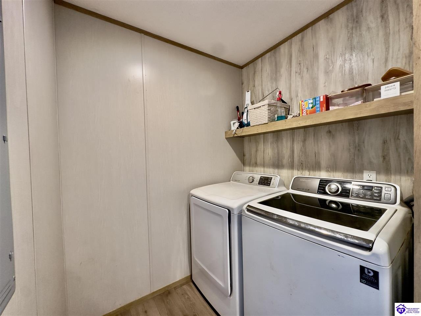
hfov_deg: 102.1
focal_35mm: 14
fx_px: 170
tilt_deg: -1.3
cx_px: 210
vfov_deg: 85.7
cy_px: 158
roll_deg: +1.6
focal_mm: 2.22
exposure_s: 1/60
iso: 160
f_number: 2.2
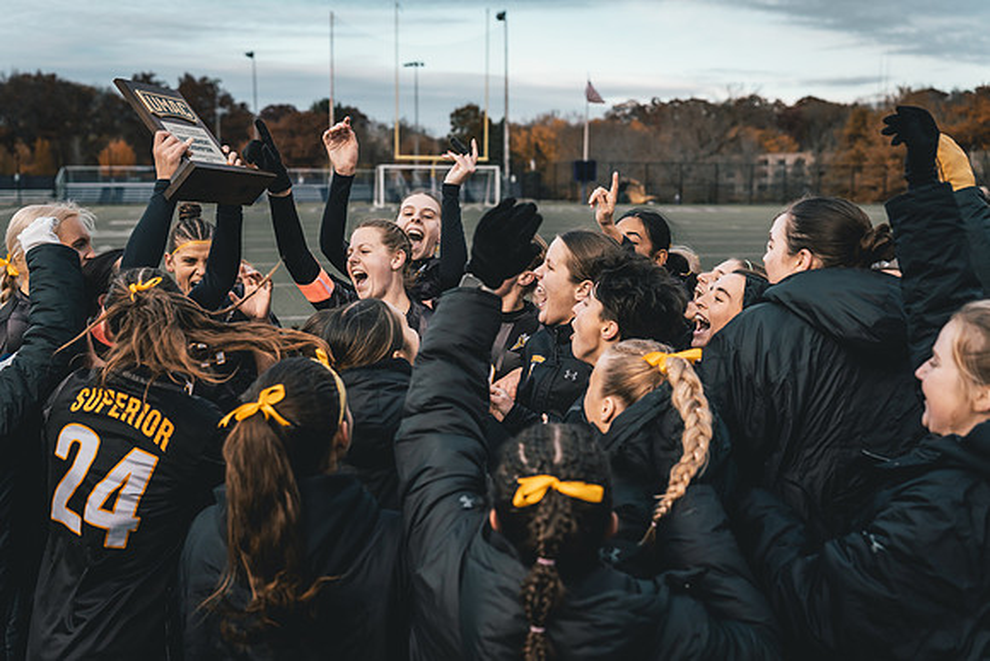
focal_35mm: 37
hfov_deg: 52.2
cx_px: 495
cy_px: 330
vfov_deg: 36.2
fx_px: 1010
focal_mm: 35
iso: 800
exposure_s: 1/1600
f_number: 2.8
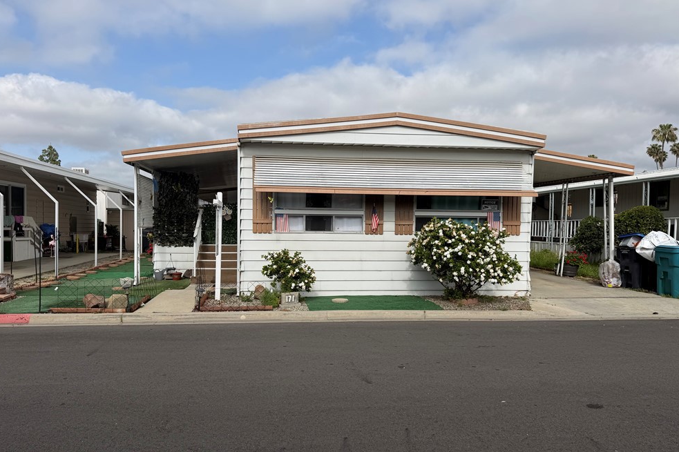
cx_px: 327
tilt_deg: -1.4
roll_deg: -0.2
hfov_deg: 69.4
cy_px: 243
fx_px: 490
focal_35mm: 26
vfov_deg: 49.5
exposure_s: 1/5714
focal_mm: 6.76
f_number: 1.78
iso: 80
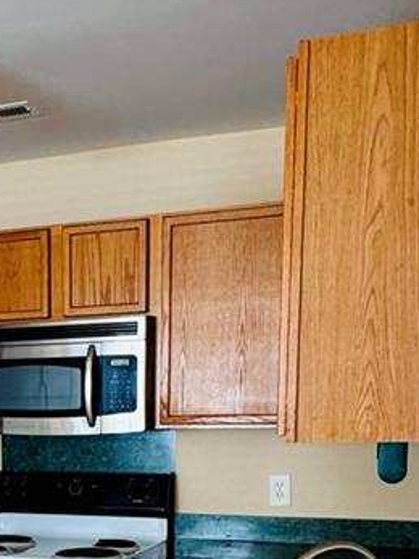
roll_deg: +2.7
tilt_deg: -9.3
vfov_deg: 28.8
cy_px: 583
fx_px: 1001
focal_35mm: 62
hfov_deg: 22.5
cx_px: -24
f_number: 2.2
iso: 250
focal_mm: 2.22
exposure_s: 1/120
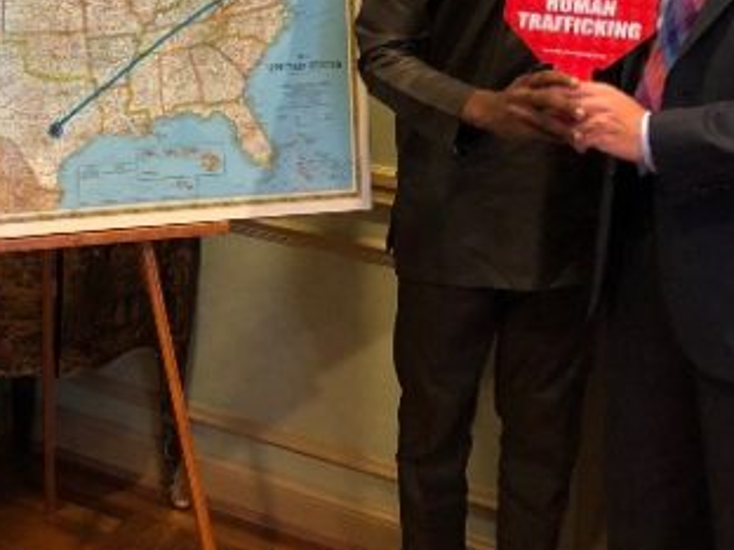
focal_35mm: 69
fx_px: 1463
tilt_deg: -12.6
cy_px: 59
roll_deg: +0.7
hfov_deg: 26.7
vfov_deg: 20.9
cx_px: 5
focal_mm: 3.99
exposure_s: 1/15
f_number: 1.8
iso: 80
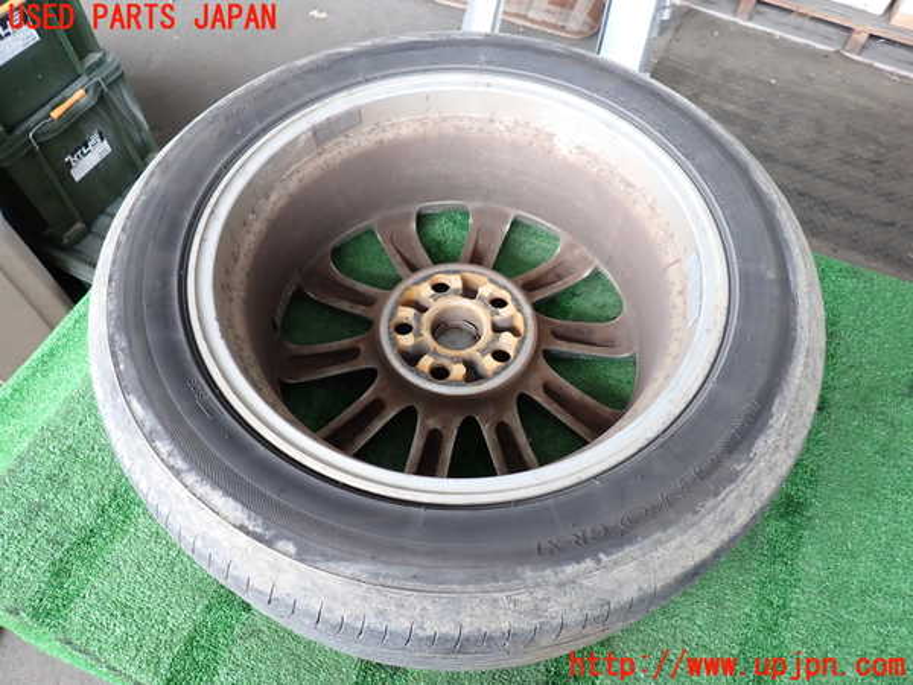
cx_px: 456
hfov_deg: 69.4
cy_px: 342
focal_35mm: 25
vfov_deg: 54.9
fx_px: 659
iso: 200
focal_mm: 4.5
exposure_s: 1/40
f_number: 2
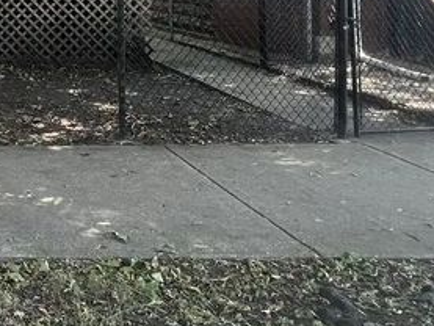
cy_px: -45
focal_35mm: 48
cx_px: -111
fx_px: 602
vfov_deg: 27.3
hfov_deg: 31.7
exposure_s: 1/99
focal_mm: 1.57
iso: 50
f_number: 1.8
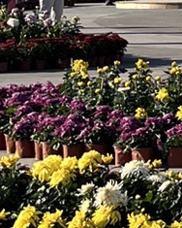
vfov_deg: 8.5
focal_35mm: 216
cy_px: -232
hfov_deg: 6.4
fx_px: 1454
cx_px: 612
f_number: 1.6
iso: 50
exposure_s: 1/2632
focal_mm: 5.1
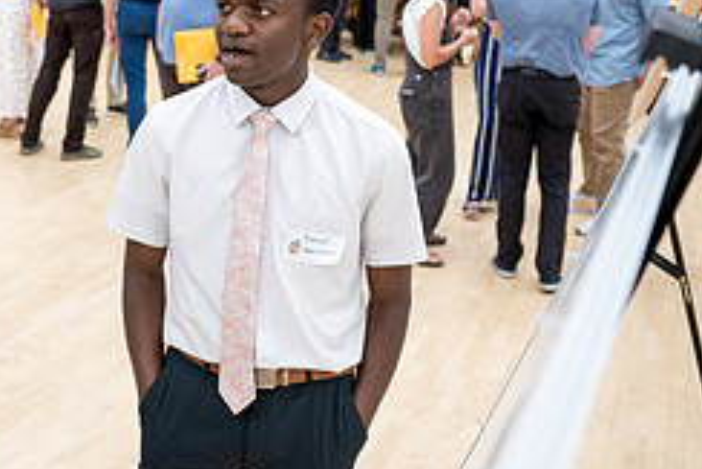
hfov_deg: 33.7
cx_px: 112
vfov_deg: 23.3
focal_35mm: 57
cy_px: 65
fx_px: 1112
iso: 2500
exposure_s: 1/200
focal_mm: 24
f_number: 2.8
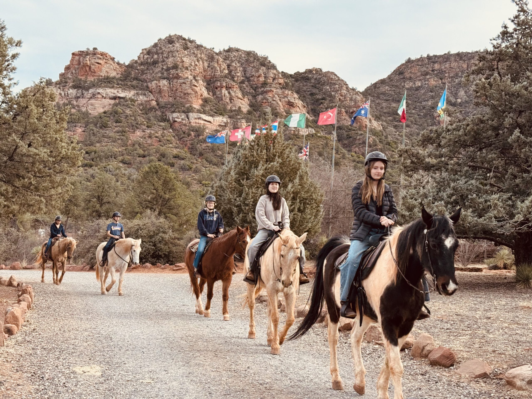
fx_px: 738
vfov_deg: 30.3
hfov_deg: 39.7
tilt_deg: +6.2
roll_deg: -1.9
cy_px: 200
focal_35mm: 48
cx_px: 266
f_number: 1.78
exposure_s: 1/399
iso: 64
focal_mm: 6.76
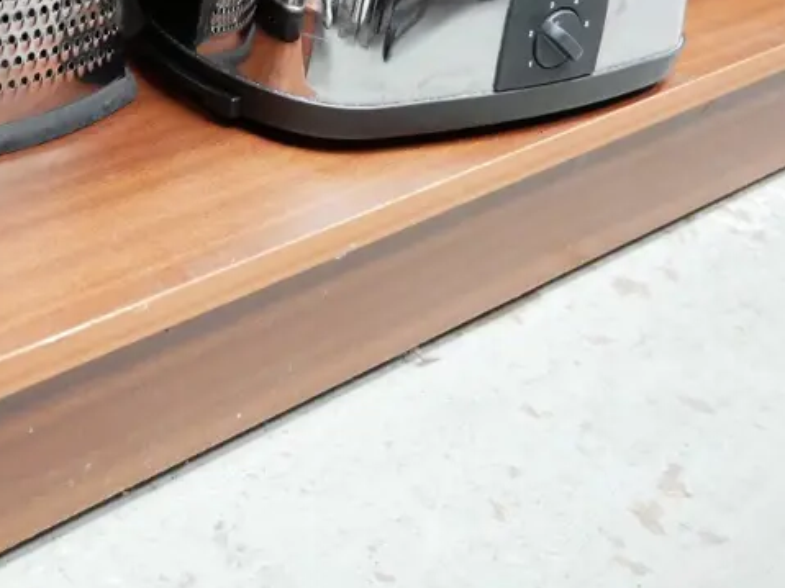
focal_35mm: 77
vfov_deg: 18.6
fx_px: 1746
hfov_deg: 24.8
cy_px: -10
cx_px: 118
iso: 3200
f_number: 3.9
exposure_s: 1/30
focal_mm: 18
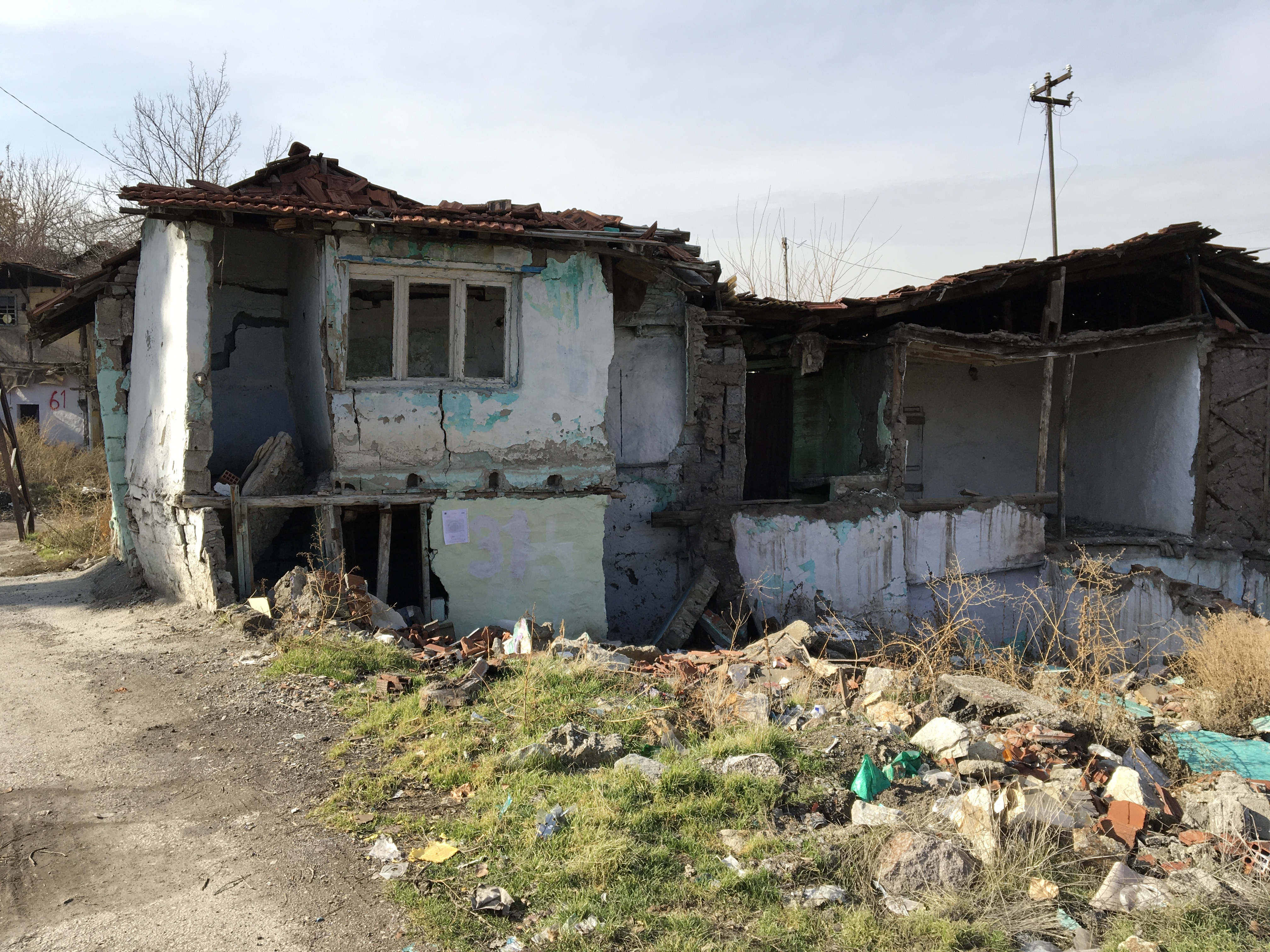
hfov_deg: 61.7
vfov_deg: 48.2
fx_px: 1064
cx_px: 635
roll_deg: +1.6
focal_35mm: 29
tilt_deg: -3.7
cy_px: 476
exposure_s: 1/927
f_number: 2.2
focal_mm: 4.15
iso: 25
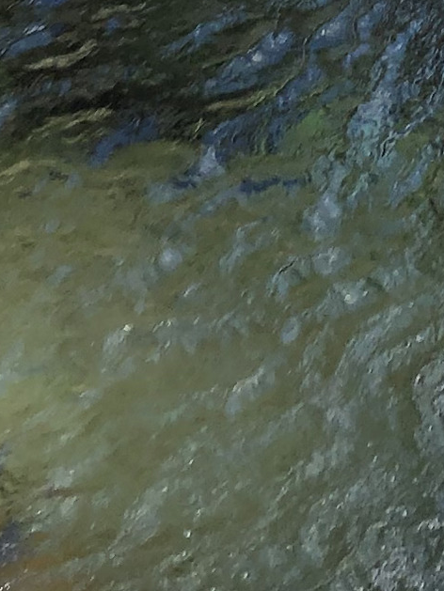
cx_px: 572
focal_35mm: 178
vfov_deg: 10.2
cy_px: -597
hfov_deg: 8.2
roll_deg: +0.5
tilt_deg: -22.2
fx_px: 3043
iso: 20
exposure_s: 1/239
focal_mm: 4
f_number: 1.8
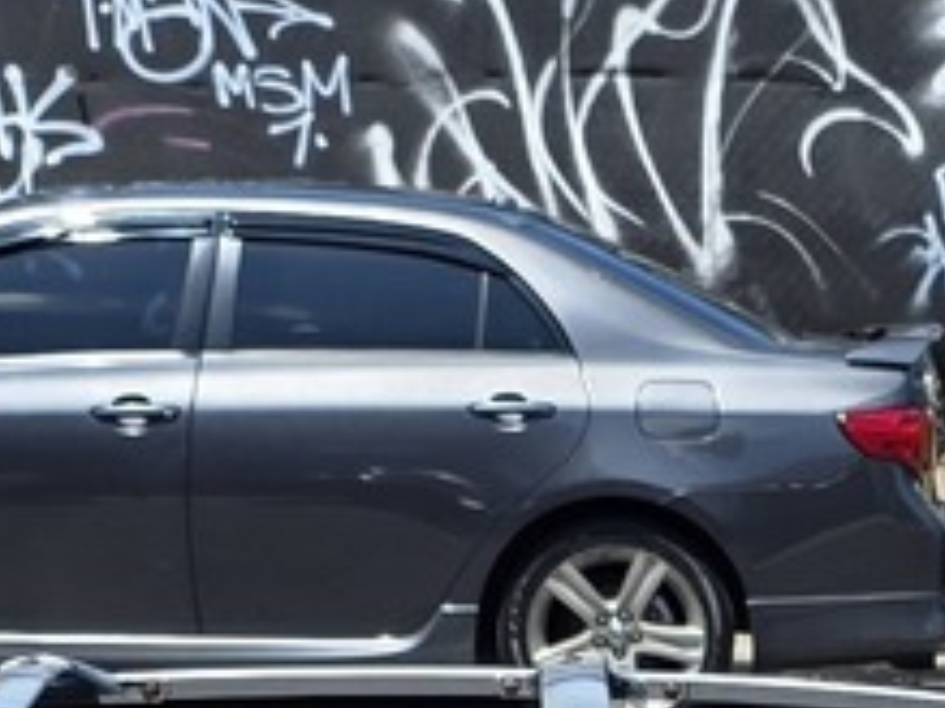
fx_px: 4584
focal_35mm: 168
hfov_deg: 11.6
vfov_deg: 8.6
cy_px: 1153
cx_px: 1044
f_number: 1.7
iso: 40
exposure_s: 1/1936
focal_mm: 6.3
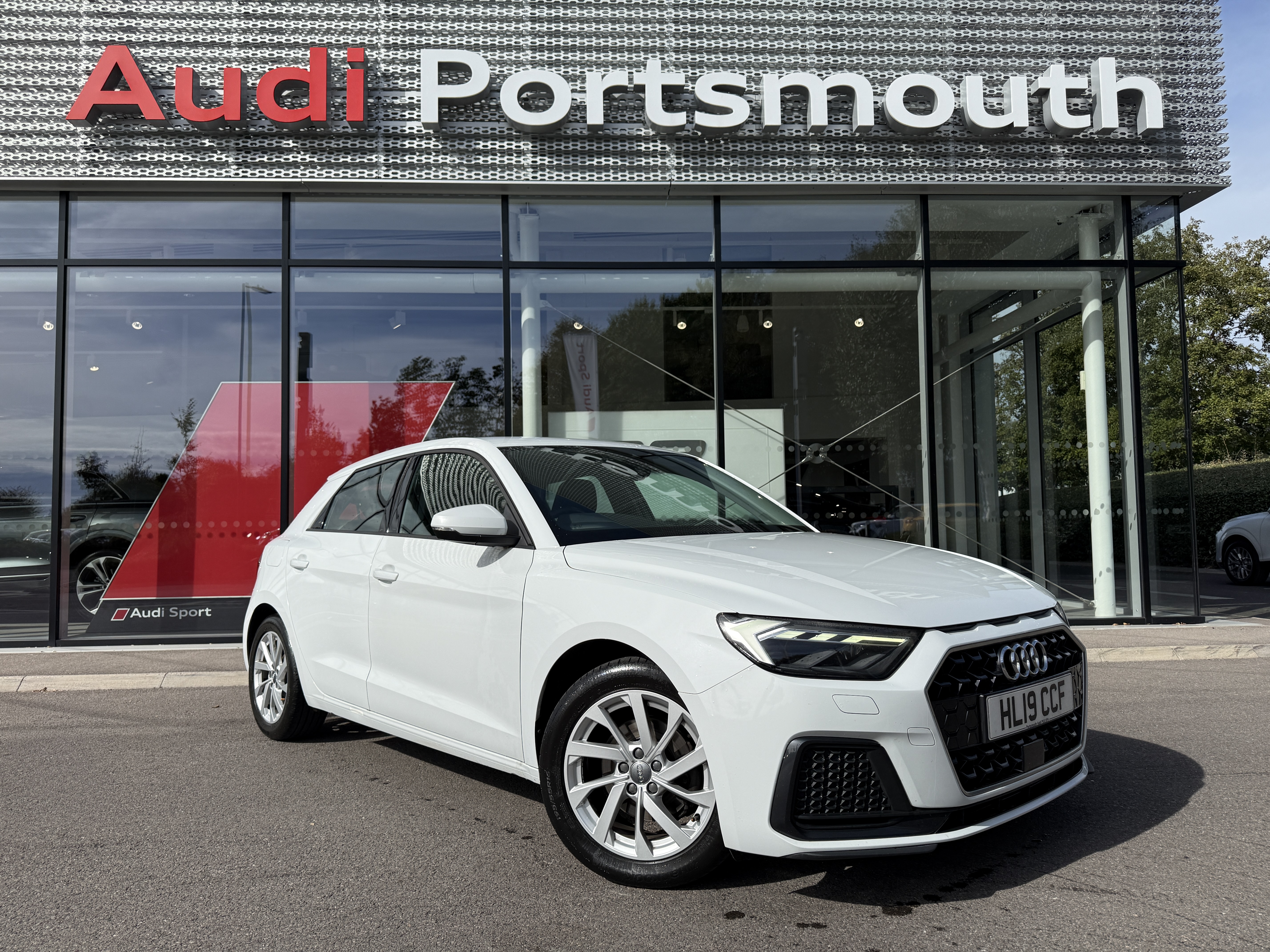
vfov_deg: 56.8
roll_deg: +1.1
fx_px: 881
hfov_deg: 71.6
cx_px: 635
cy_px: 476
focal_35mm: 24
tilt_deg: +3.5
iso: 80
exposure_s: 1/8130
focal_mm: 6.76
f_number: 1.78
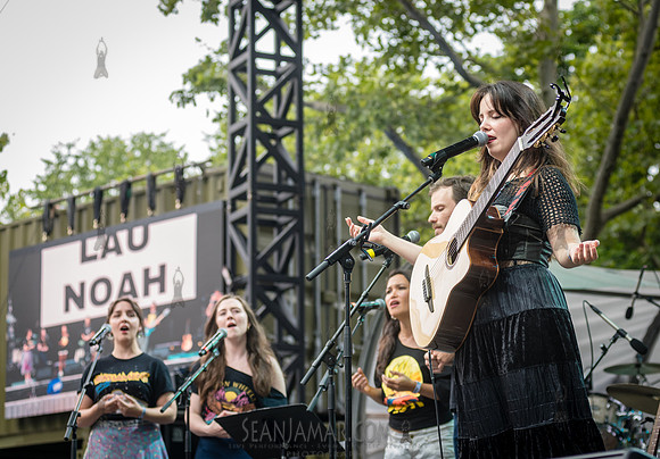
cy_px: 218
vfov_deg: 14.8
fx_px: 1766
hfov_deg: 21.2
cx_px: 381
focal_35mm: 95
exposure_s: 1/250
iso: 500
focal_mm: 80
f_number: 4
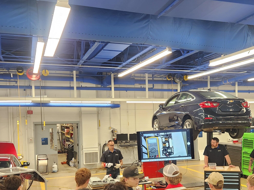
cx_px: 160
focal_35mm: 44
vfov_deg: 32.4
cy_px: 135
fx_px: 323
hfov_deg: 42.6
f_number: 1.8
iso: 320
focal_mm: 5.4
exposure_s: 1/120
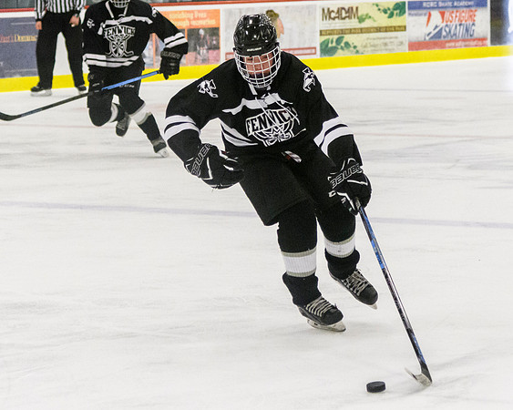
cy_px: 197
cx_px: 347
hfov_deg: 8.9
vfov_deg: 7.1
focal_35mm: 218
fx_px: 3304
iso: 4000
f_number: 4
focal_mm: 92
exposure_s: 1/1250
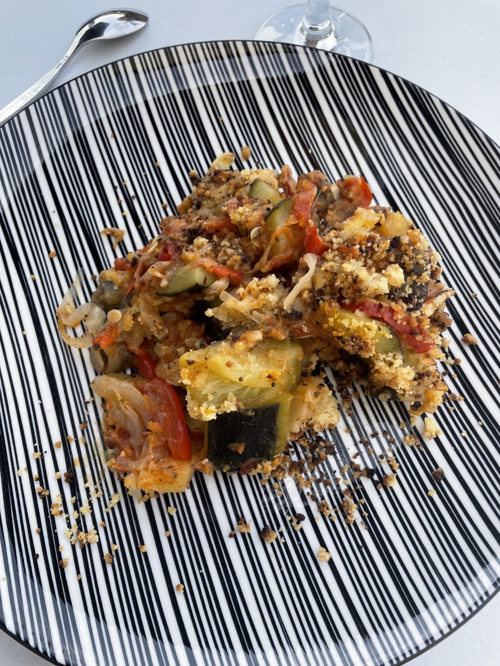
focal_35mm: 26
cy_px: 333
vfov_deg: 67.3
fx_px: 501
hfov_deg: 53.1
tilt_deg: -72.4
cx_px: 250
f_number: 1.6
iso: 32
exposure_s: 1/461
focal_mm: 4.2
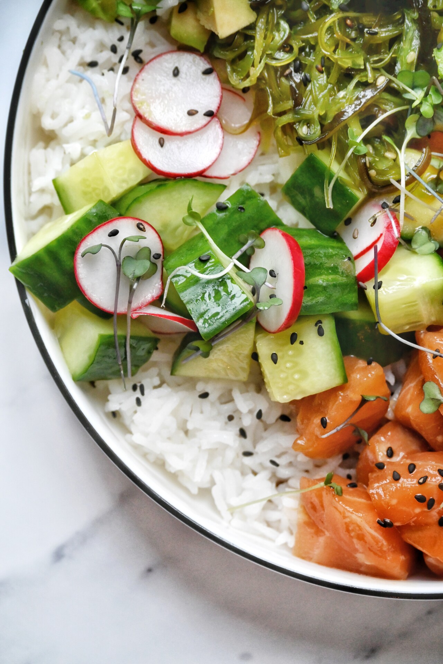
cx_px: 222
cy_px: 332
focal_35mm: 218
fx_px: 4014
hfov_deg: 6.3
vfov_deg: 9.5
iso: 2800
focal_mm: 145
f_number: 5.3
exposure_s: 1/250
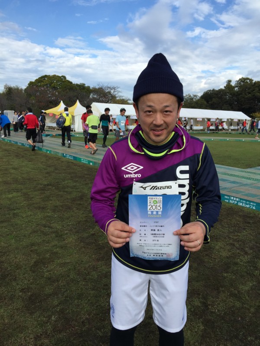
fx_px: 290
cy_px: 173
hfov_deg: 48.2
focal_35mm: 29
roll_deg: -2.0
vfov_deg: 61.7
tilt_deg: -10.4
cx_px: 130
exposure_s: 1/1099
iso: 32
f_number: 2.2
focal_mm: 4.15
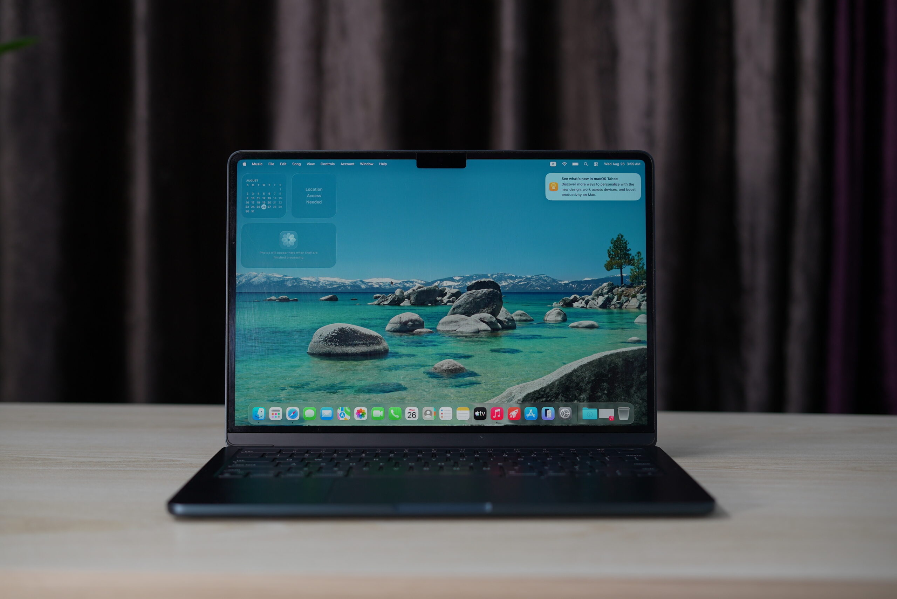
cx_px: 448
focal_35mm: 50
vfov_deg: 27.0
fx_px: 1246
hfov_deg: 39.6
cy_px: 300
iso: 320
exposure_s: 1/100
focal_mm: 50
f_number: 2.8
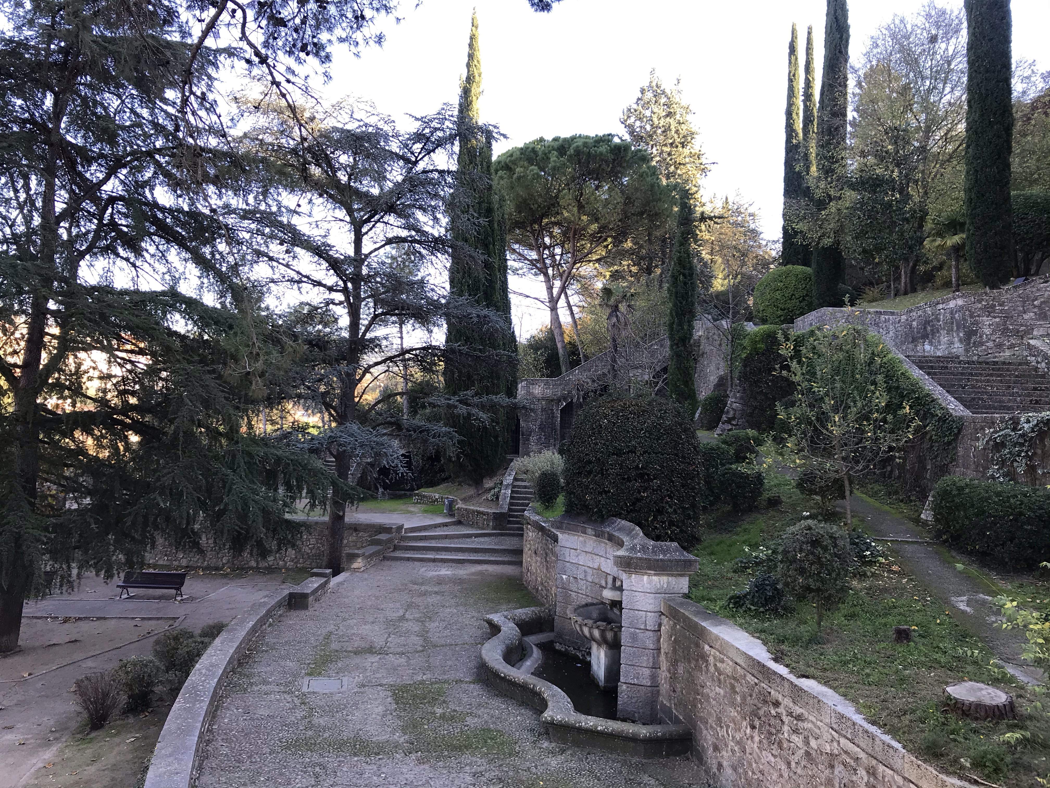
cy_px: 394
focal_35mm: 28
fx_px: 849
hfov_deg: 63.4
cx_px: 525
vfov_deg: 49.7
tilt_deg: +3.1
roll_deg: -1.4
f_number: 1.8
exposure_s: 1/159
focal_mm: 3.99
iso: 20
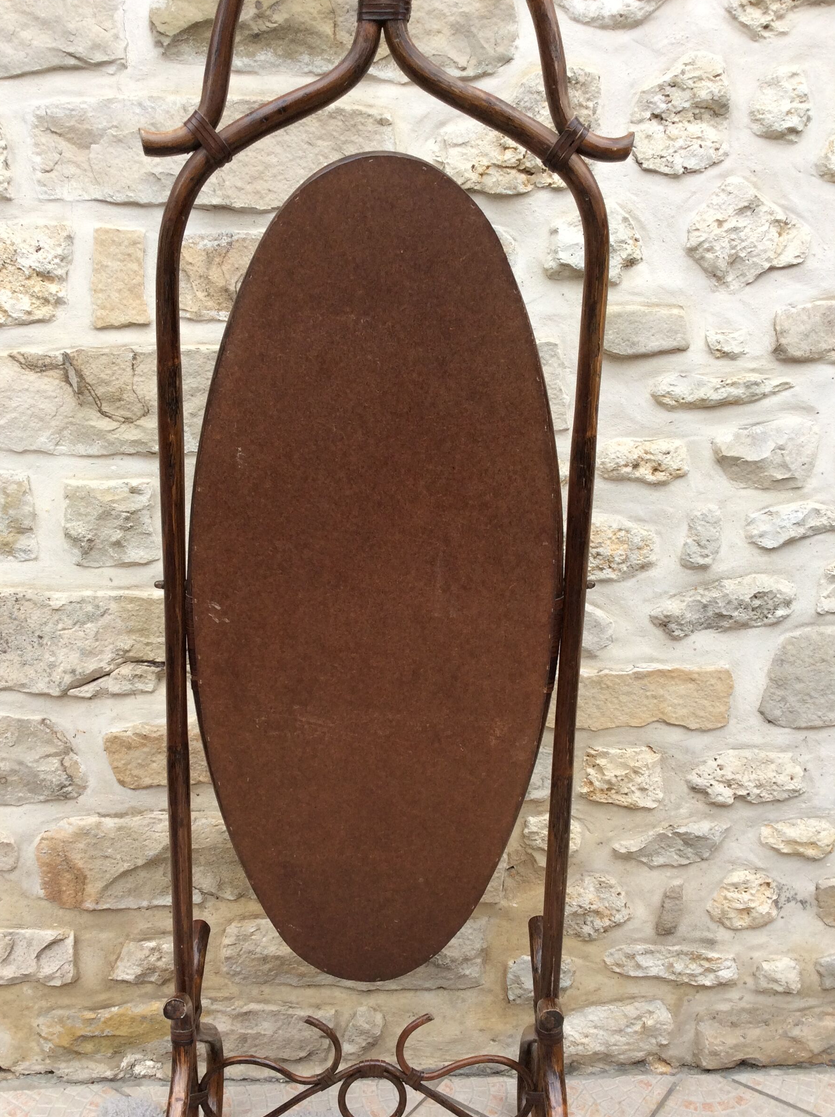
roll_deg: -1.4
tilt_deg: -16.4
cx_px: 399
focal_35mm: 35
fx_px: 1129
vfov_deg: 52.6
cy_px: 604
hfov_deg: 40.6
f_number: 2.4
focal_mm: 3.3
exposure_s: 1/254
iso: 32
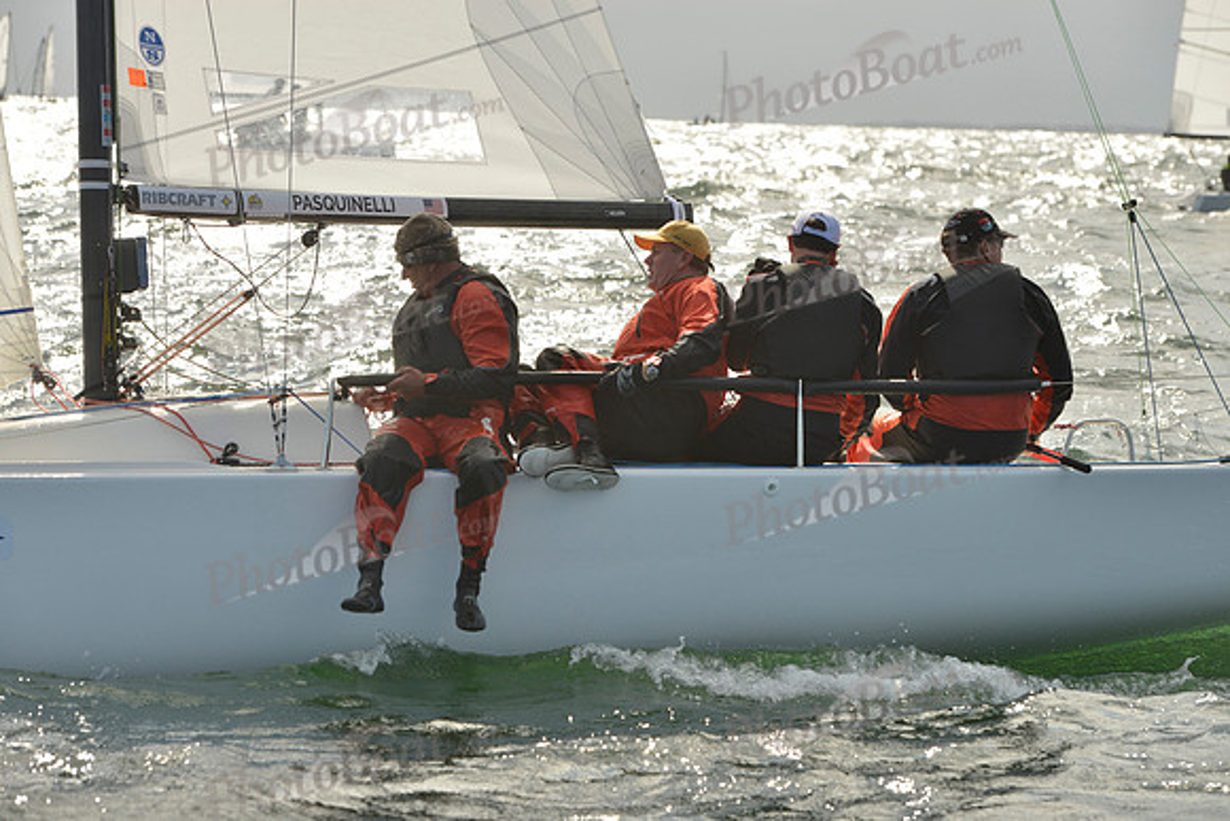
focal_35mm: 122
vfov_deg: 11.2
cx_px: 615
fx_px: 4169
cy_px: 410
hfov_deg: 16.8
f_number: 8
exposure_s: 1/2000
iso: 400
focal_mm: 122
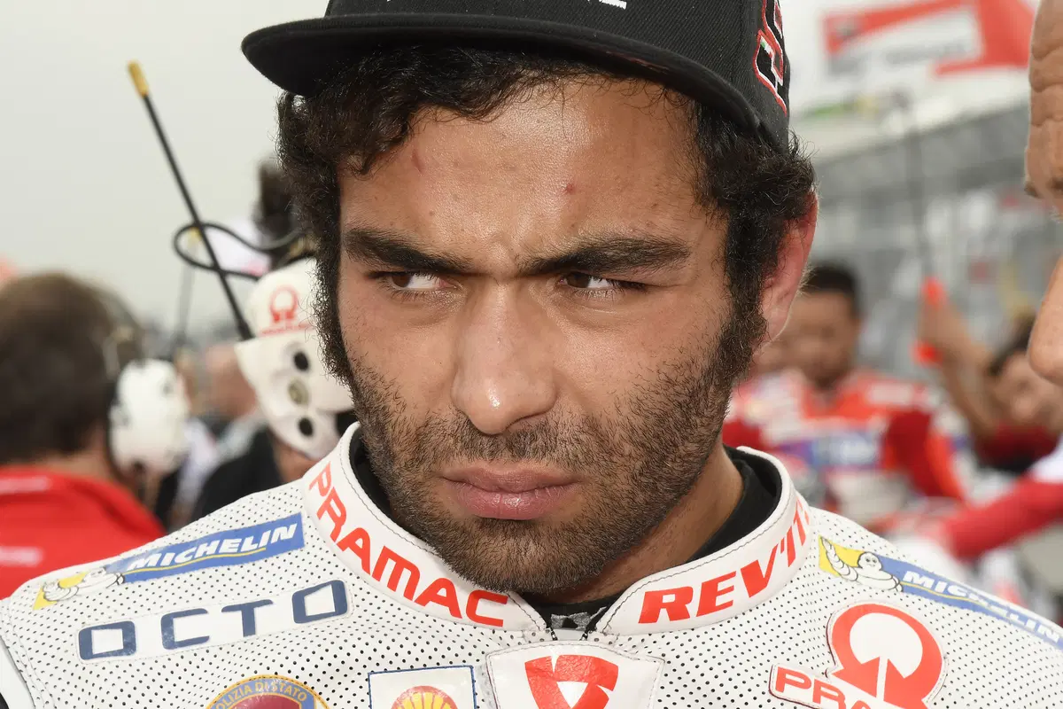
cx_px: 532
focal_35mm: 180
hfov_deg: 11.4
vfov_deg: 7.6
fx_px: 5315
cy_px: 354
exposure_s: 1/200
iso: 400
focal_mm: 120
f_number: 11
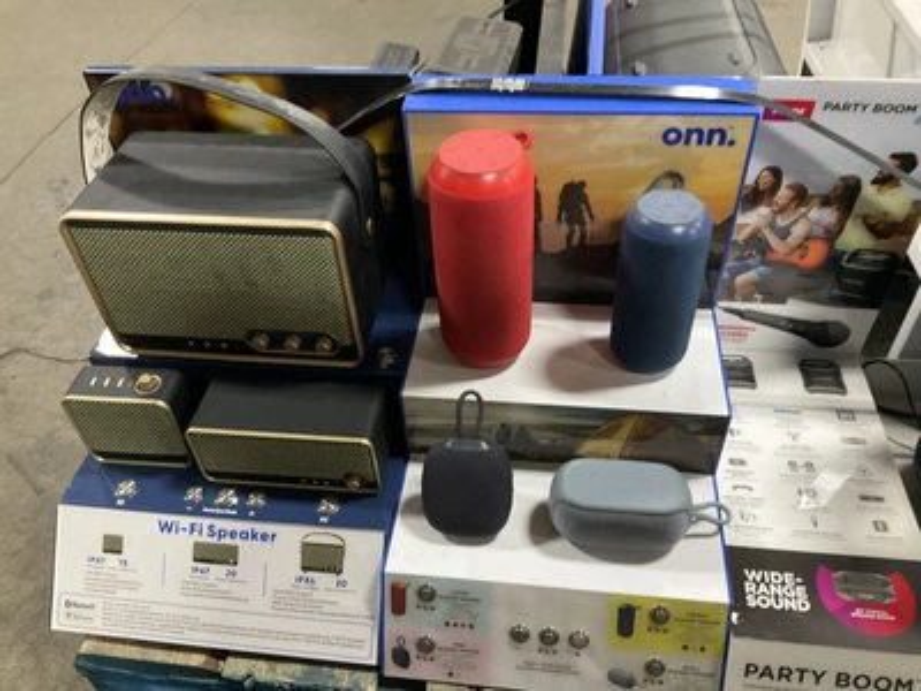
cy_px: 346
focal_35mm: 29
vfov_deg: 48.2
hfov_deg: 61.7
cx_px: 460
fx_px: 772
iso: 320
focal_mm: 3
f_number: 1.8
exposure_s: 1/40
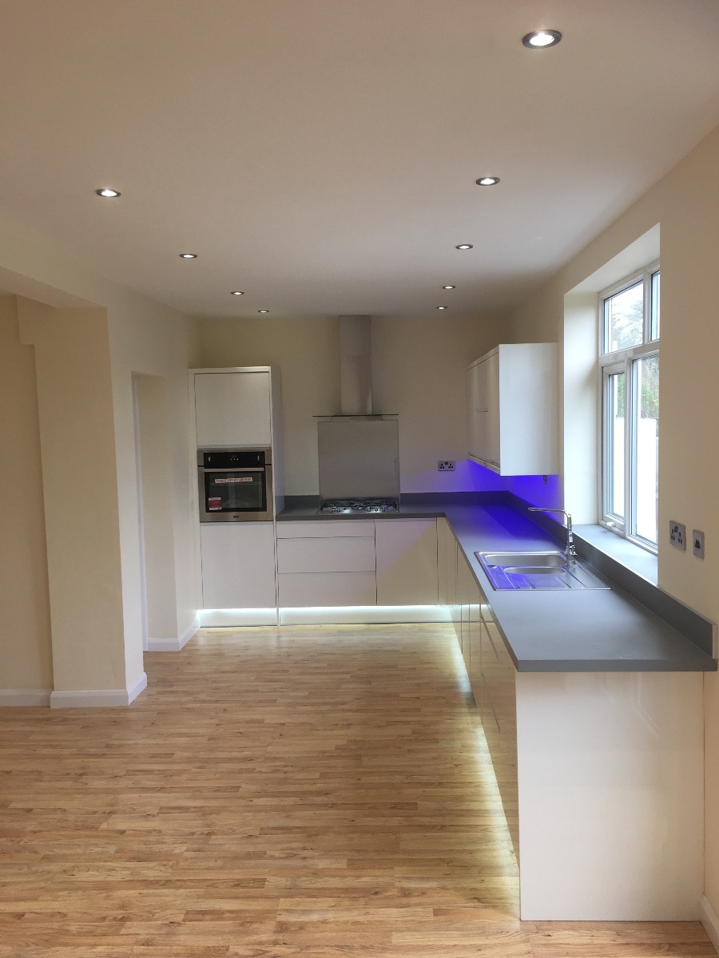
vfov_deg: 61.7
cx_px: 360
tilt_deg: -3.3
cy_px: 479
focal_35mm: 29
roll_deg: +1.9
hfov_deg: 48.2
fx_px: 803
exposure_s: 1/50
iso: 32
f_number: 2.2
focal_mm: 4.15
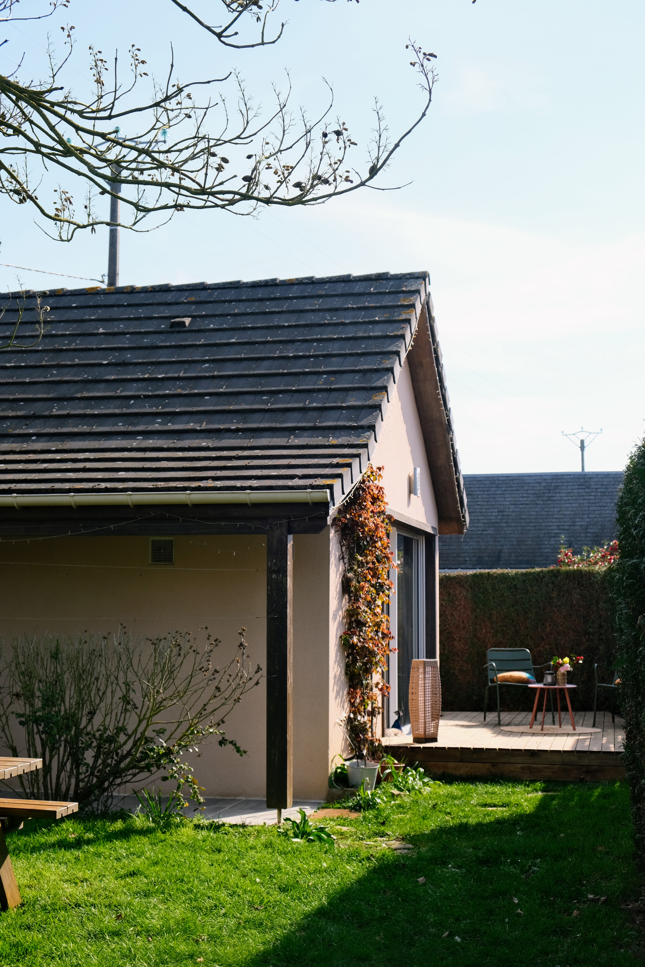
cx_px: 322
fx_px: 1451
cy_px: 484
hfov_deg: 25.1
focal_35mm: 54
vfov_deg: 36.9
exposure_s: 1/480
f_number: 5.6
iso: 320
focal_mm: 35.8
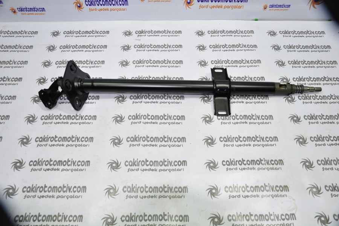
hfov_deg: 57.3
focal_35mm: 33
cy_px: 113
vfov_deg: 39.9
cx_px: 170
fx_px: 310
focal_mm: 22
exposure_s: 1/40
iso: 200
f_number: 5
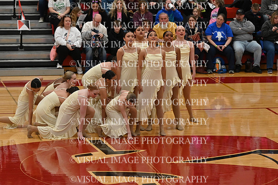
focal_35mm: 165
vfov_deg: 8.3
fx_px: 1274
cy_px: 92
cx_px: 139
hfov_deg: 12.4
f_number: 4
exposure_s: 1/400
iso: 5000
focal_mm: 110
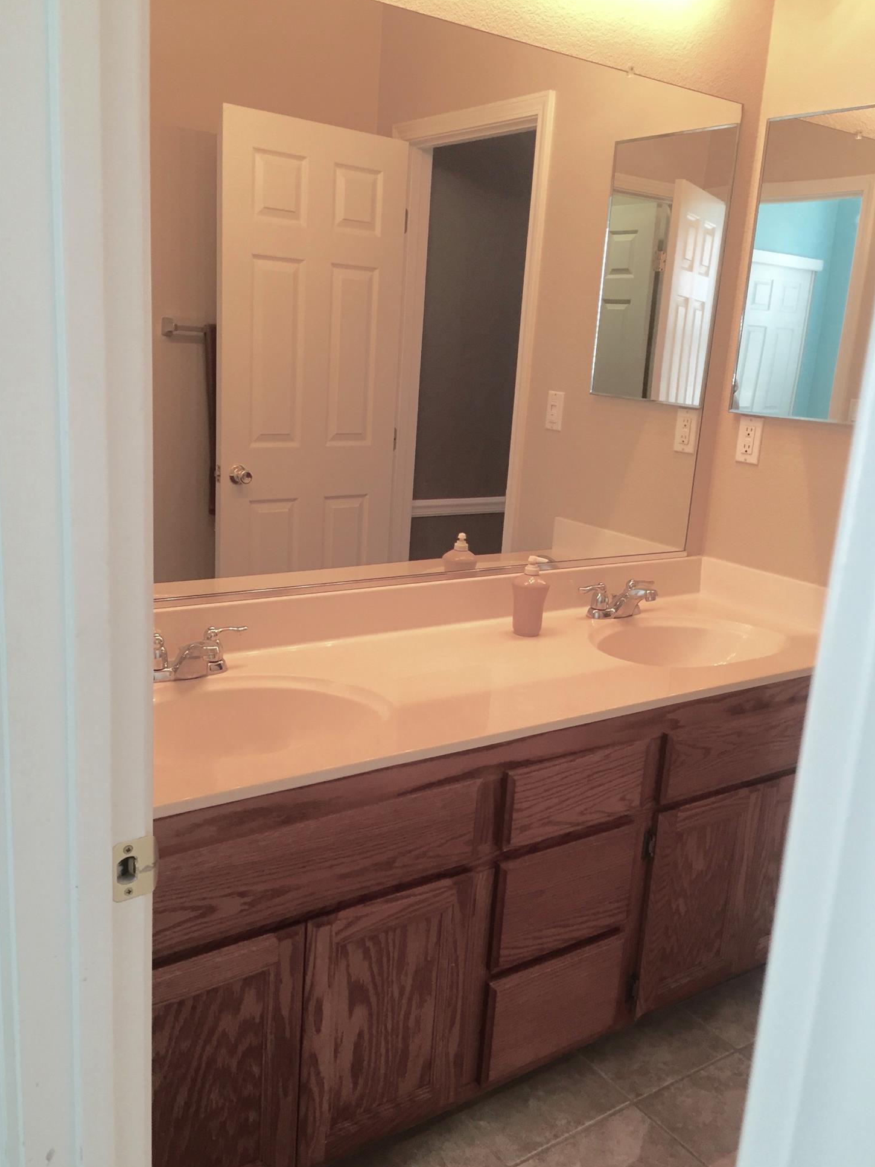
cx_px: 450
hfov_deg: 46.8
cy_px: 590
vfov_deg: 60.0
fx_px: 1011
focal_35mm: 30
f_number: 2.2
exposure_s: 1/30
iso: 100
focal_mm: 4.15
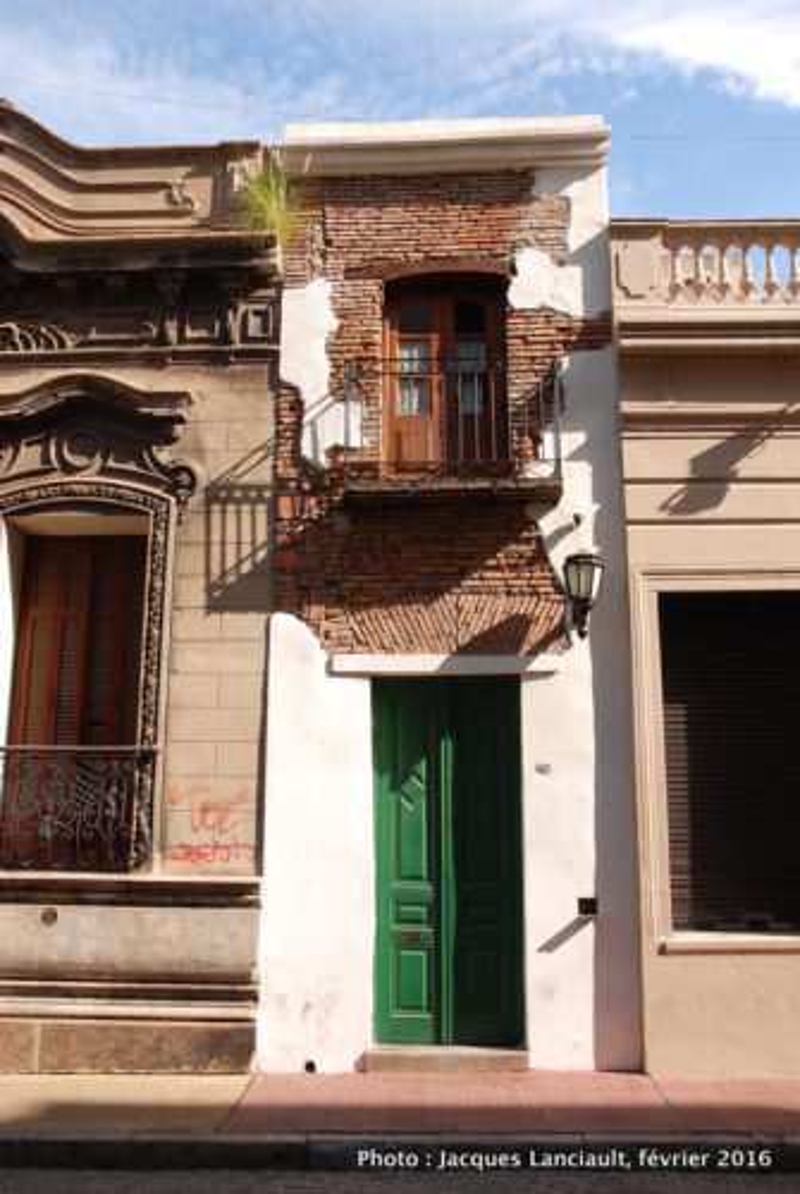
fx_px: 1096
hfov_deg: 40.1
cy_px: 597
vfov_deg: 57.2
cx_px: 400
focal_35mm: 33
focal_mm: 22
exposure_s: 1/160
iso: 100
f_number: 6.3
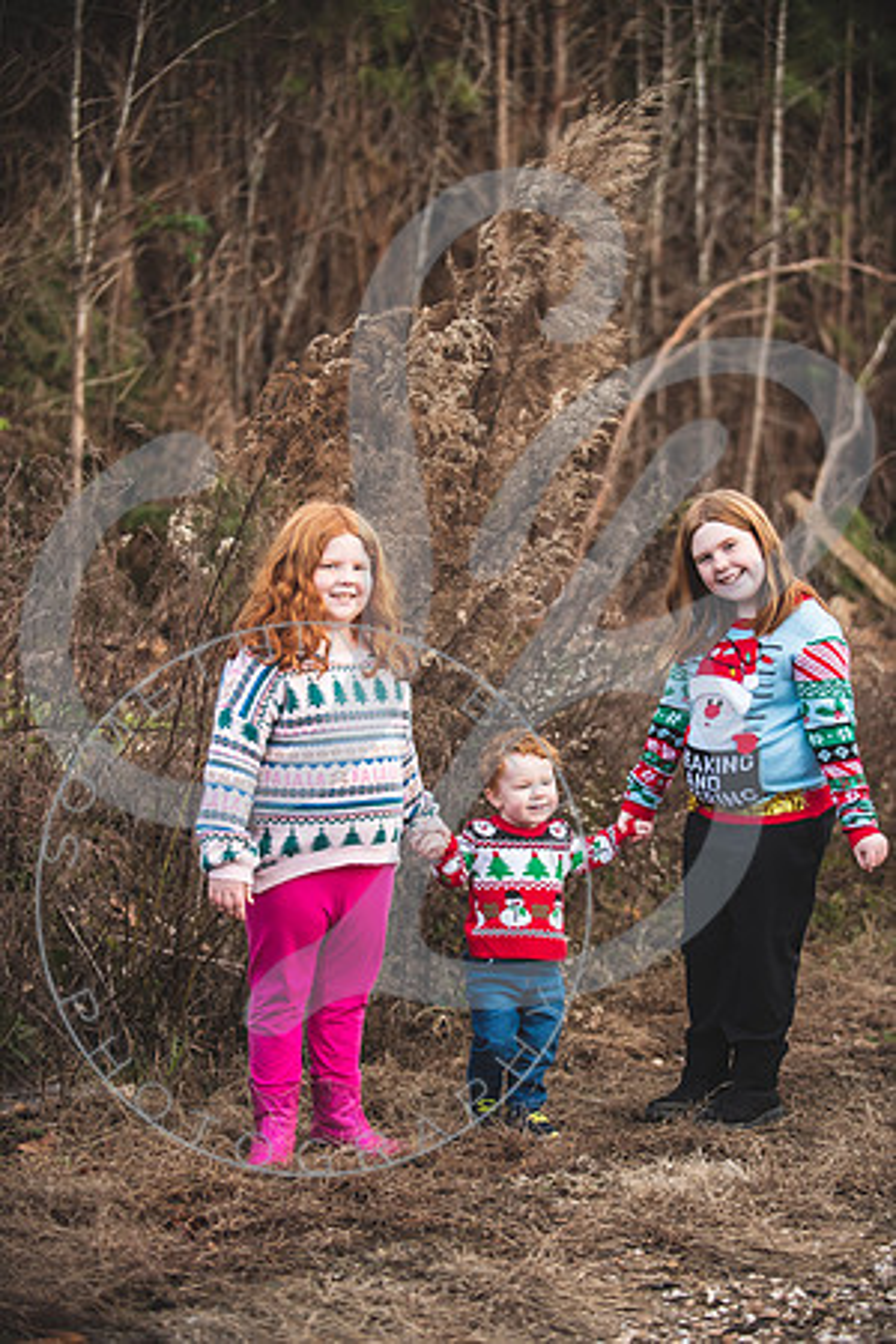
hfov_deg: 16.7
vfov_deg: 24.8
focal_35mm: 82
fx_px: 3061
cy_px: 672
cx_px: 448
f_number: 2.8
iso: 500
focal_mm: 82
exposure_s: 1/320
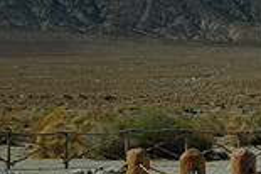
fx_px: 1426
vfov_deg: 6.9
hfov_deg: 9.9
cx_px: 473
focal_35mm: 197
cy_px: 27
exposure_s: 1/400
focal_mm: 35
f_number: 11
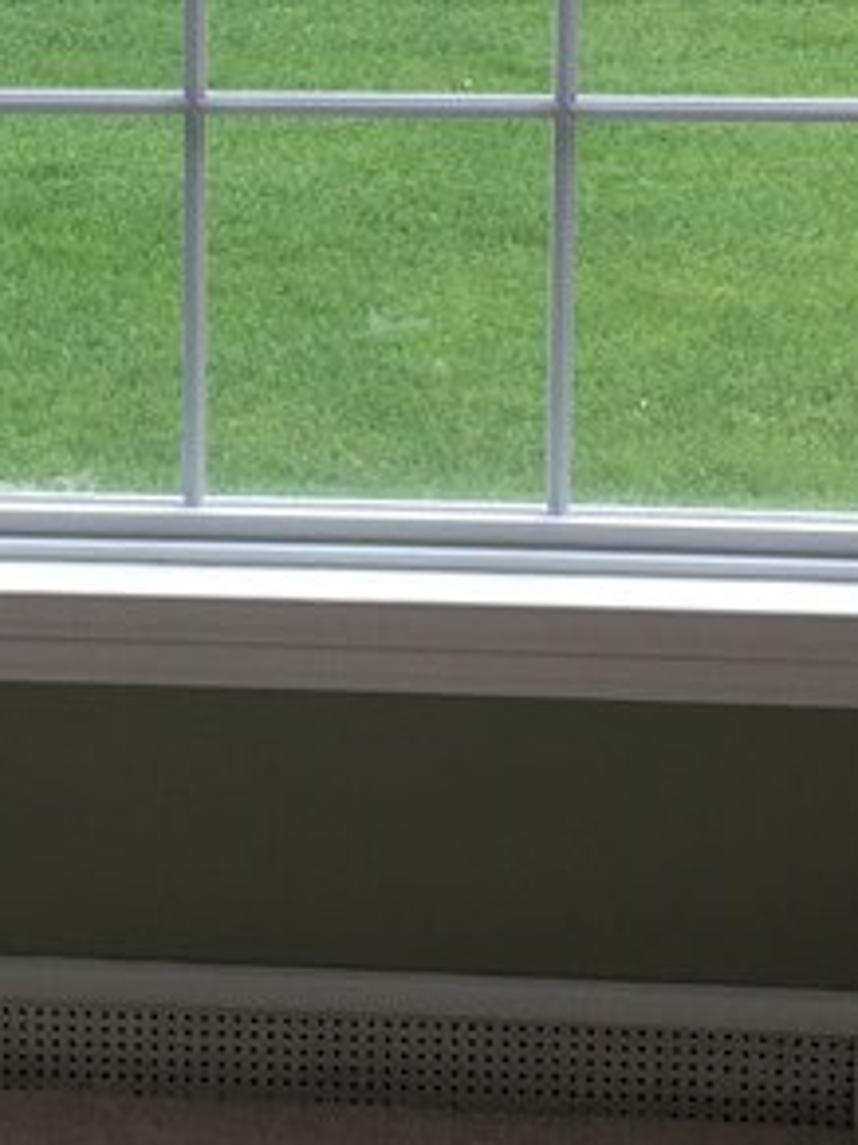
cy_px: -12
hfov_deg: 14.2
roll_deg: +0.8
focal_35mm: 102
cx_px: -94
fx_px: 3373
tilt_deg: -8.8
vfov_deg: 18.7
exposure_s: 1/120
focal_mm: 4.15
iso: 40
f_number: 2.2
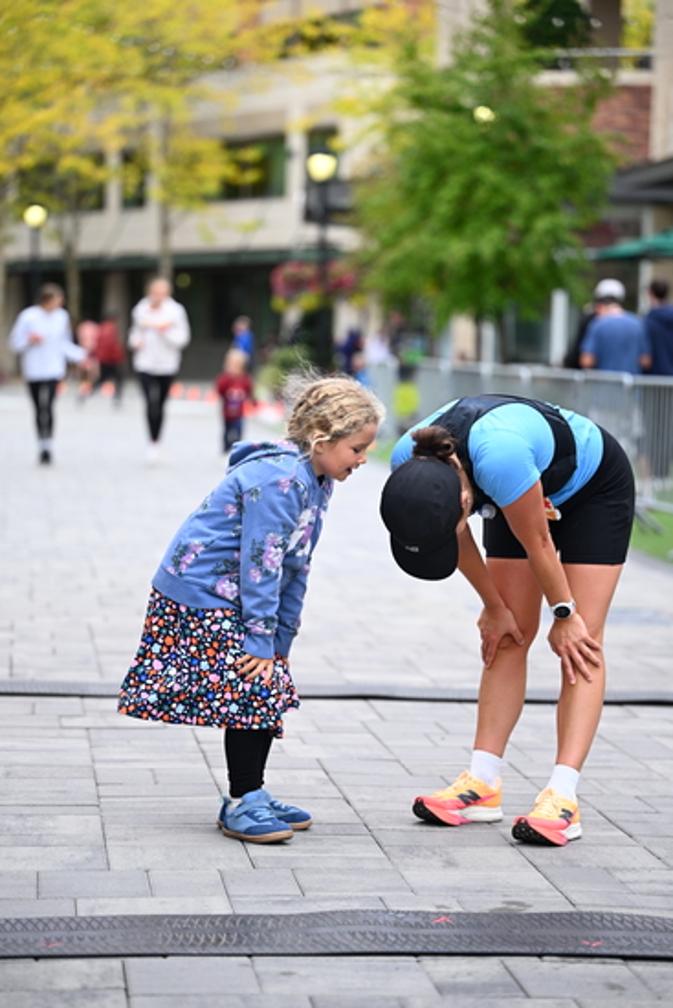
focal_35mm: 105
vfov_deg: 19.5
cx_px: 336
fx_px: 2942
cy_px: 504
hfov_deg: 13.0
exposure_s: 1/1600
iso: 640
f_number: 2.8
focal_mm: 105
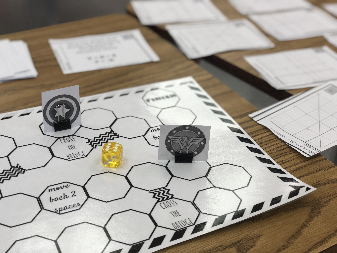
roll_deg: -1.4
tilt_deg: -32.4
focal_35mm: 57
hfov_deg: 33.8
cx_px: 168
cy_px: 126
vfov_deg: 25.7
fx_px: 555
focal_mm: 6.6
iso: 125
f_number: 2.8
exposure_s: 1/120
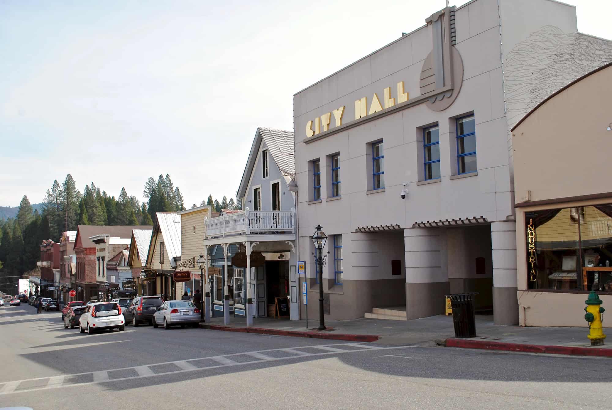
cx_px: 306
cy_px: 205
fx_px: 613
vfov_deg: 37.0
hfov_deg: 53.1
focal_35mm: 36
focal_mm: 24
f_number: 7.1
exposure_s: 1/200
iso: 100
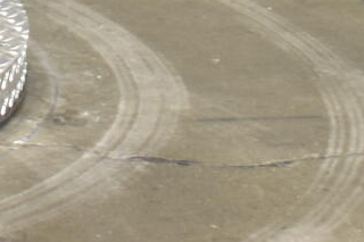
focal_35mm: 244
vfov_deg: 5.3
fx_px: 2466
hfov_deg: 7.9
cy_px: -502
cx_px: -498
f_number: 4
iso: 400
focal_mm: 26
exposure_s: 1/13
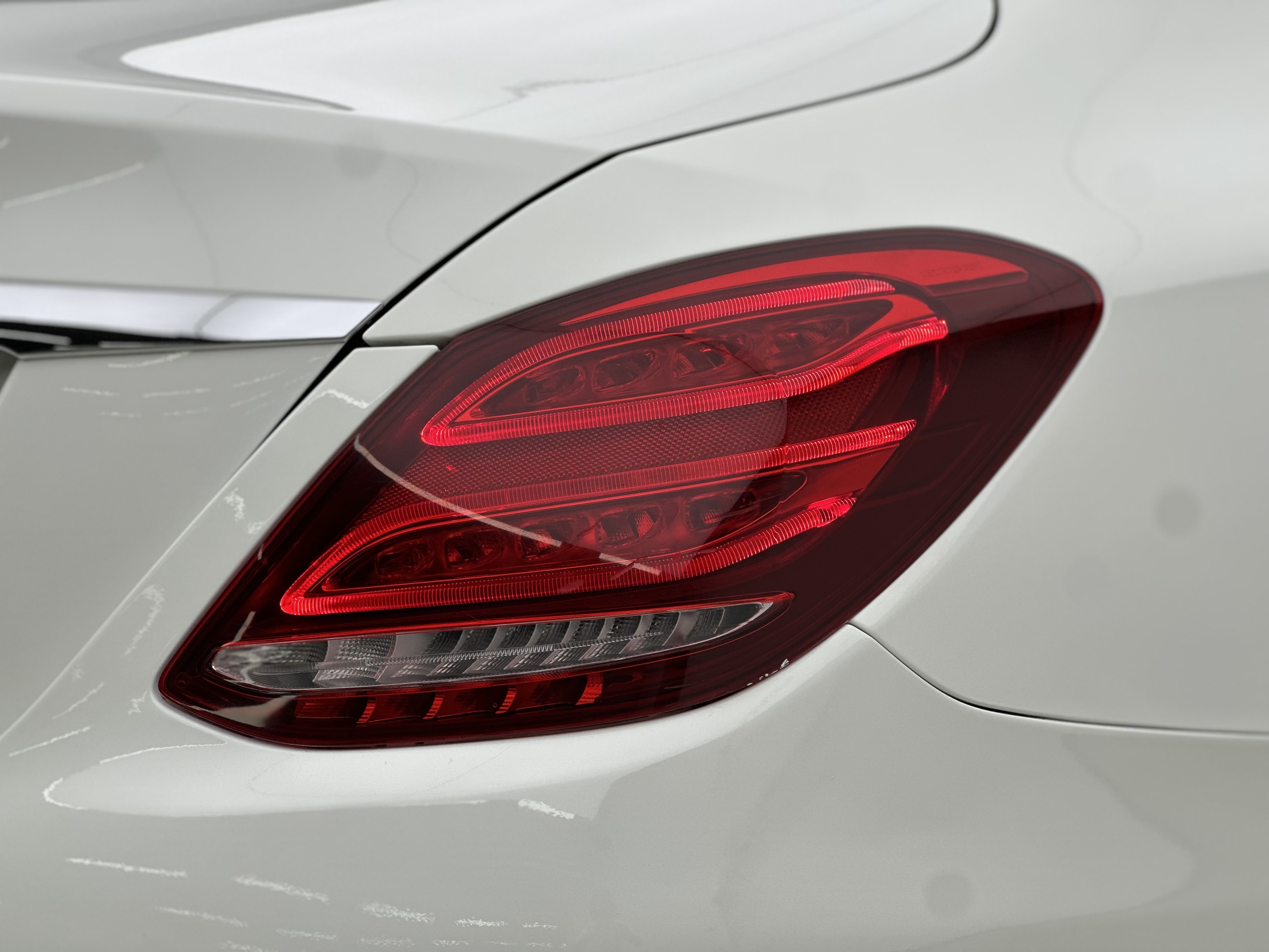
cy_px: 476
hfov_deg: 25.3
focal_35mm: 77
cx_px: 634
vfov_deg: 19.1
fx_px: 2823
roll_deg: +1.6
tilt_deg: -6.5
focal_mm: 9
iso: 20
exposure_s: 1/100
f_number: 2.8
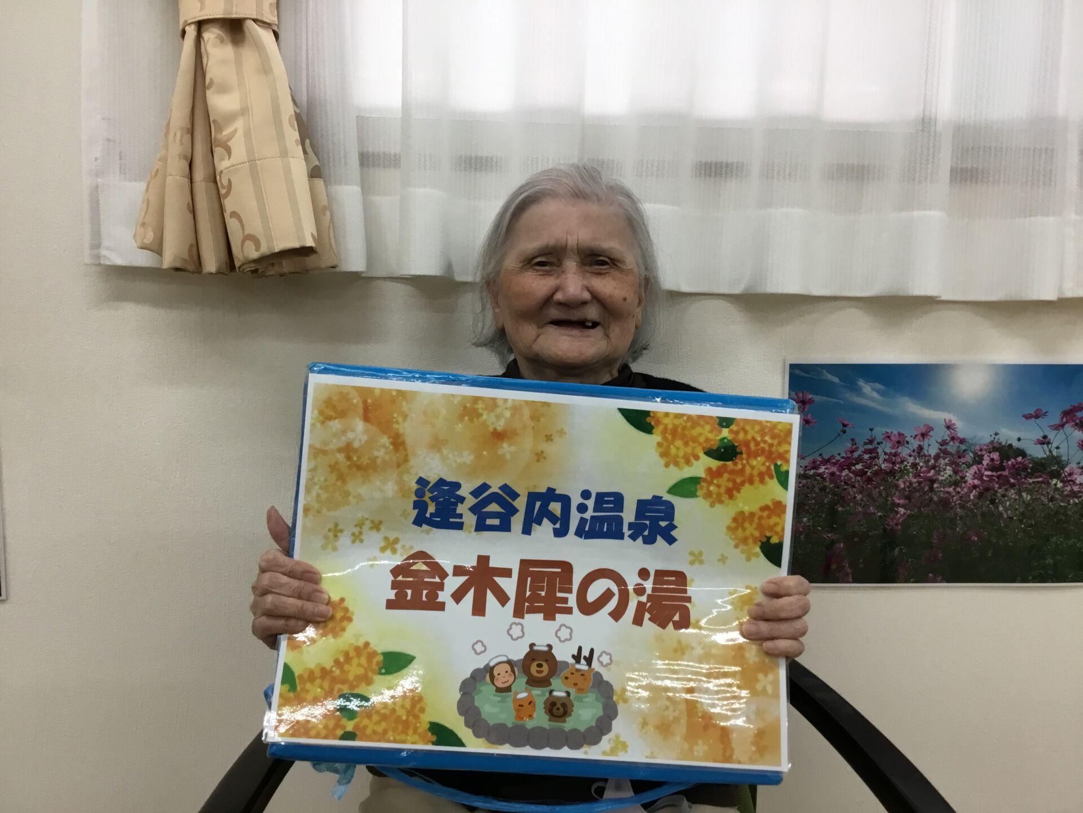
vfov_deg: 45.4
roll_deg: -0.5
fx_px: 970
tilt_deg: -5.1
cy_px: 406
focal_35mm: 31
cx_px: 542
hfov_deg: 58.4
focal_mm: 3.3
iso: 32
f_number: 2.4
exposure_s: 1/30
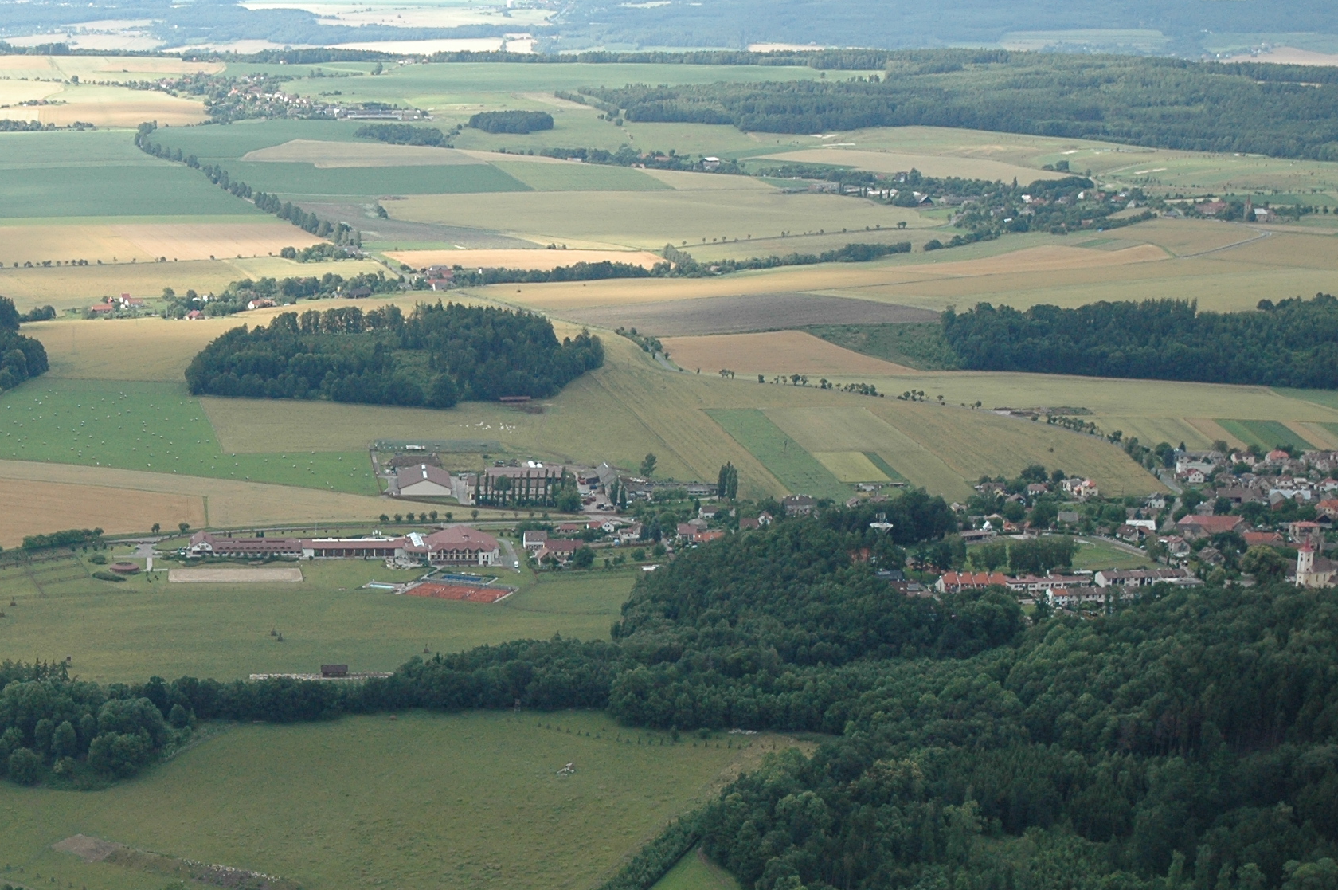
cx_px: 235
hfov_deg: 25.5
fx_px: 2893
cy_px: 699
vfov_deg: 17.4
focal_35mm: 78
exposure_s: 1/1250
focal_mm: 29
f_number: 4
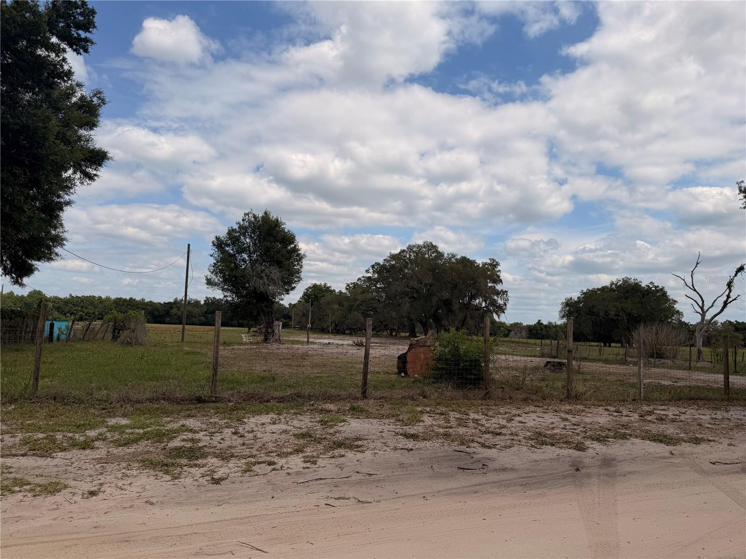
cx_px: 373
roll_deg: -1.8
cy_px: 280
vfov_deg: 56.8
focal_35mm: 24
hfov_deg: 71.6
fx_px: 517
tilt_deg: +5.4
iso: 80
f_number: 1.78
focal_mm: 6.76
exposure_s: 1/10309
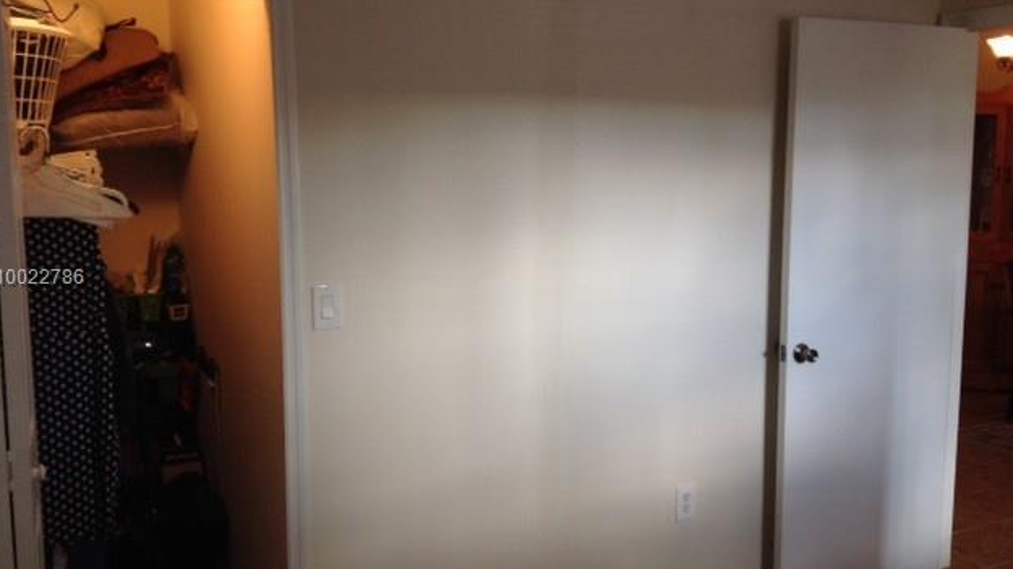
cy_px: 279
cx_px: 496
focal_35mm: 39
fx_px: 1047
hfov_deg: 51.6
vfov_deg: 30.4
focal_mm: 4.28
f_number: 2.4
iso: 64
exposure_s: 1/24
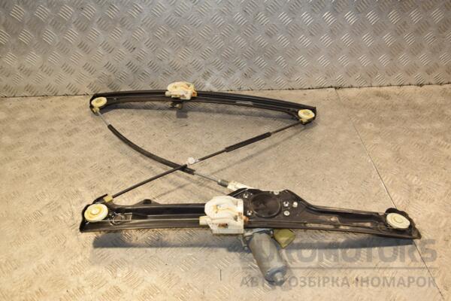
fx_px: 413
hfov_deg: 57.2
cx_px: 226
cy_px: 150
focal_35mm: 33
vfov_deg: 40.0
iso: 800
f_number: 5.6
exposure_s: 1/200
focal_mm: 22
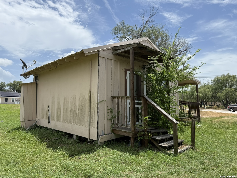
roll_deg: -1.1
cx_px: 118
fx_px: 164
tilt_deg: +9.1
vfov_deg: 56.8
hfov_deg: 71.6
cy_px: 89
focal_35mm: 24
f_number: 1.78
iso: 80
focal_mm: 6.76
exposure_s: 1/5319
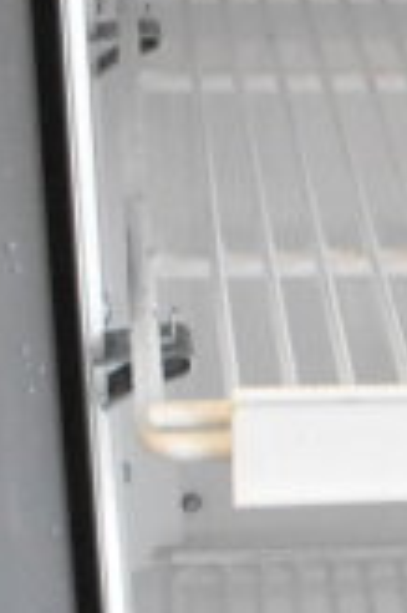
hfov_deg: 8.5
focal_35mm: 151
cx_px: 892
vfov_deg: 13.5
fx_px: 2566
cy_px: 577
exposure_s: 1/200
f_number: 7.1
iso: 6400
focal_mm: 18
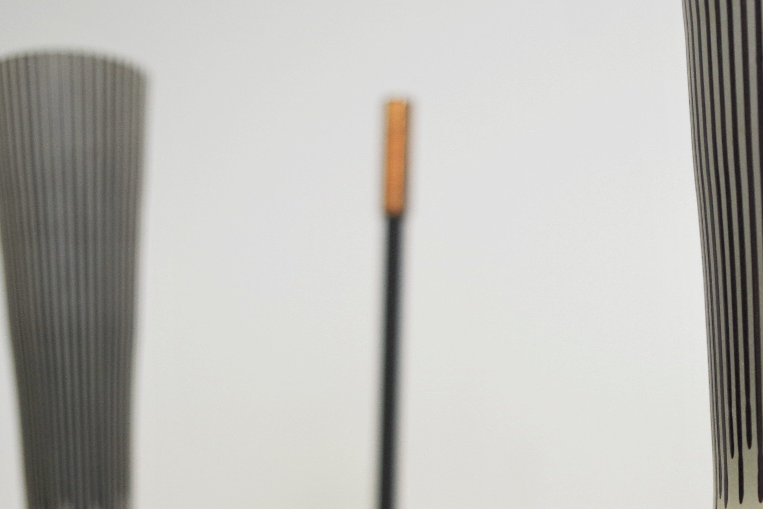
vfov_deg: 16.1
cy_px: 504
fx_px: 1759
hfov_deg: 24.1
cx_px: 613
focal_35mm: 83
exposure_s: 1/60
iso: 200
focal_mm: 26.25
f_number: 4
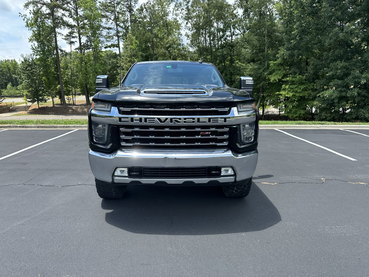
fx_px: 256
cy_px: 138
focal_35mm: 24
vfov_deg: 56.8
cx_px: 184
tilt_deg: -10.3
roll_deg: +2.5
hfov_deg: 71.6
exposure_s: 1/1095
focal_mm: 6.86
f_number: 1.78
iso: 80
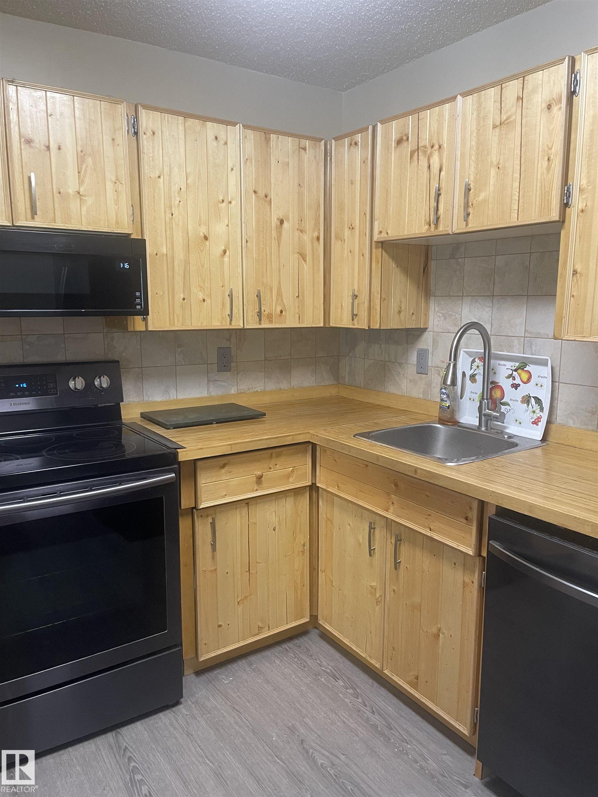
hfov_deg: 53.1
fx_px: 599
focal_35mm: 26
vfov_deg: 67.3
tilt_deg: -9.4
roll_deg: -0.6
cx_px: 299
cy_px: 398
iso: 200
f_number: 1.6
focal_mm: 4.2
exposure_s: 1/60
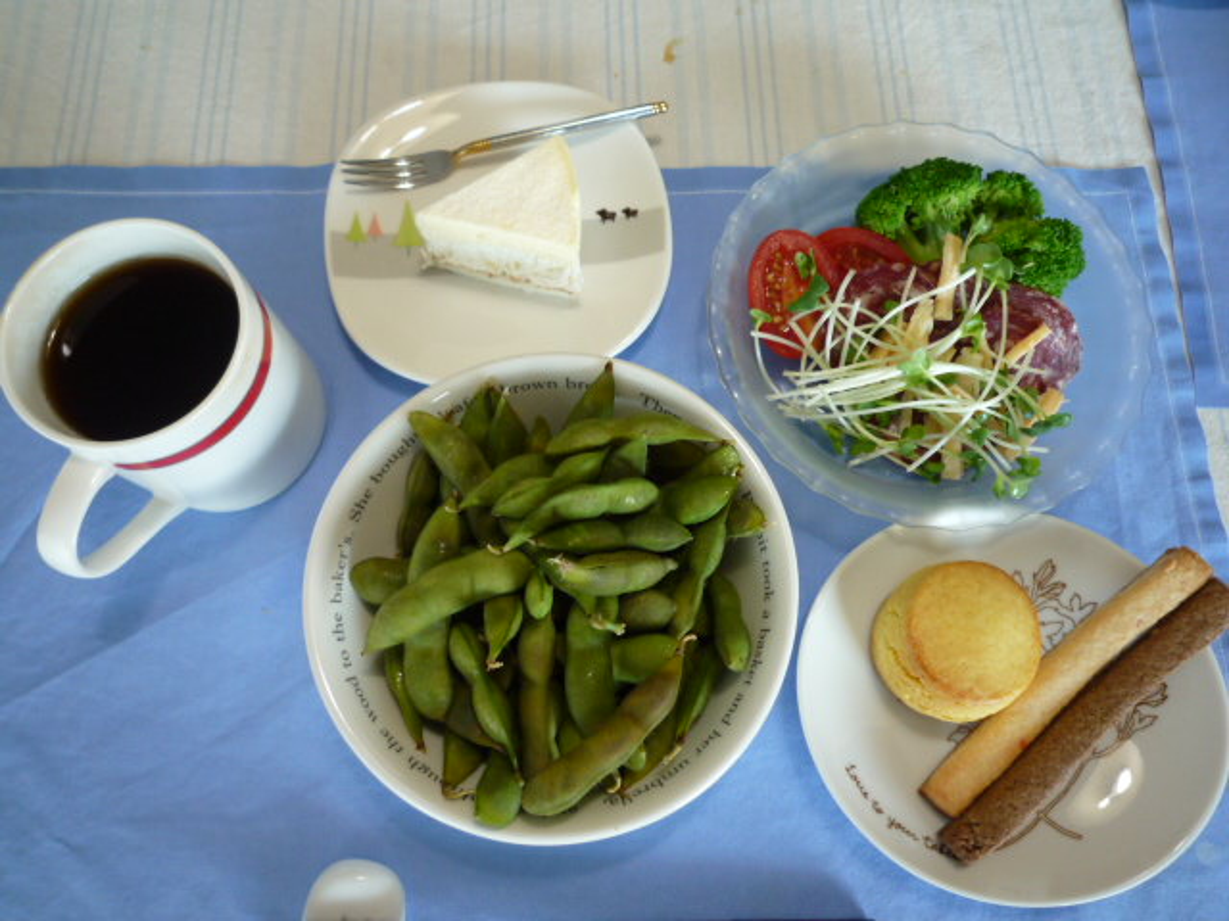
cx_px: 614
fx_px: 888
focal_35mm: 25
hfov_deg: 69.4
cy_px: 460
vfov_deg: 54.9
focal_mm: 4.4
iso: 160
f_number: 2.8
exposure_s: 1/30
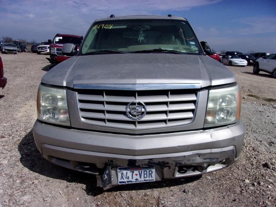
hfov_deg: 65.3
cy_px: 104
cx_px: 138
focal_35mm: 27
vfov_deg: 51.4
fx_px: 215
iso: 80
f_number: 10.4
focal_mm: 4.9
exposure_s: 1/250
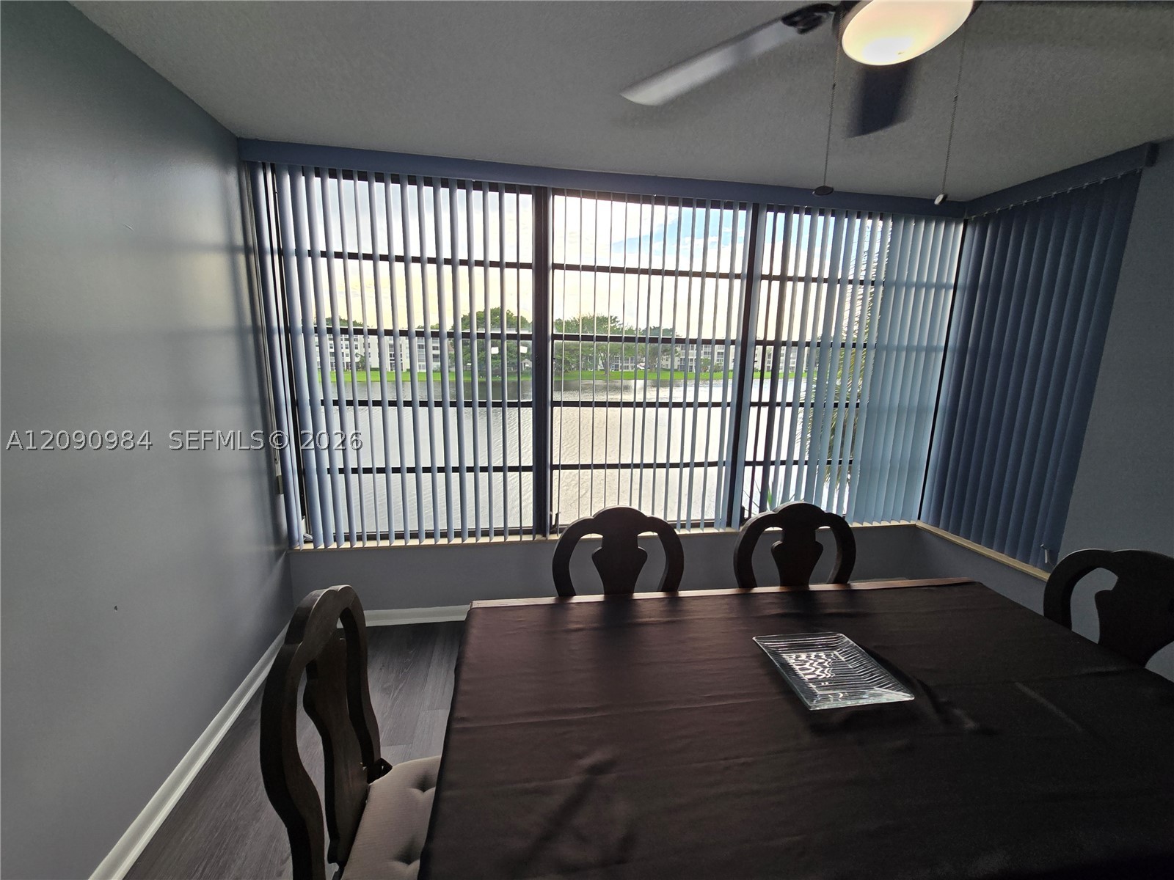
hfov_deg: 106.2
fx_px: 441
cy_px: 440
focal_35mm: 13
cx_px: 587
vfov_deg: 89.9
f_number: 2.2
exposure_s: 1/120
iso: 50
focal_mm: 2.2
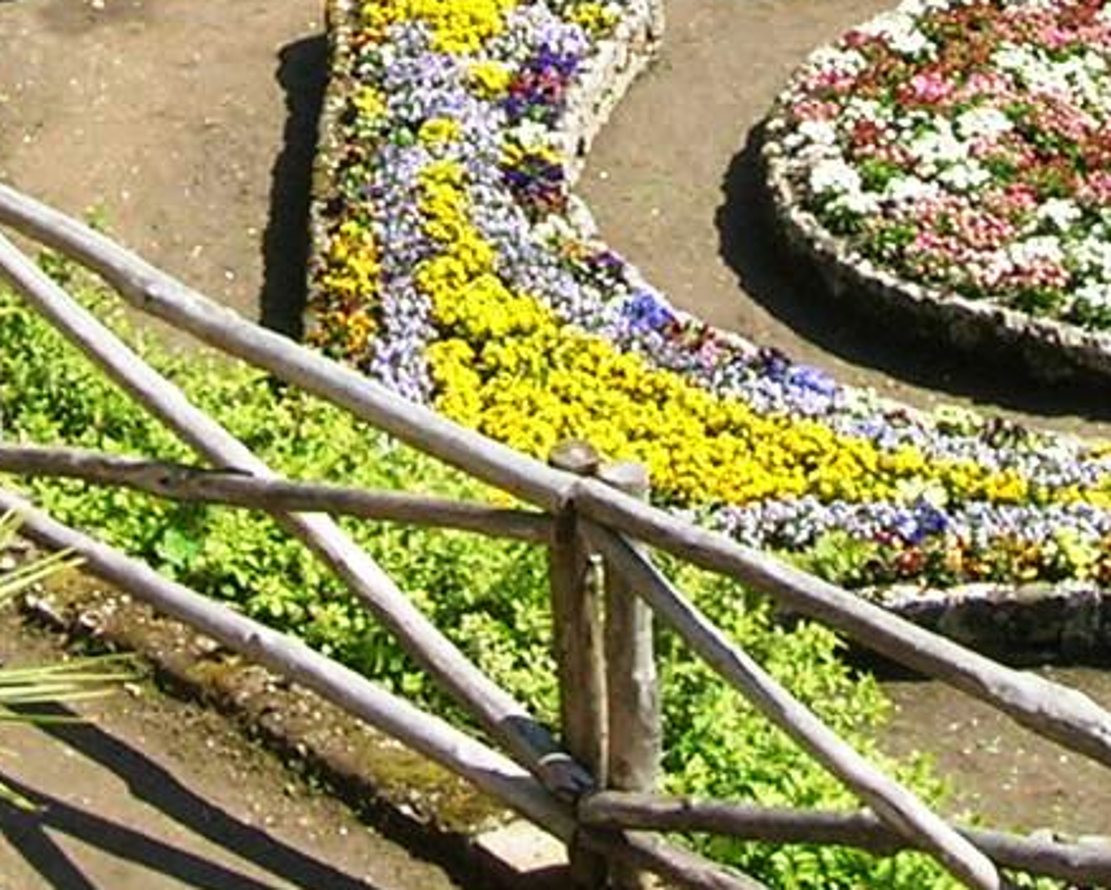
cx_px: 510
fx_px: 5100
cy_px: -423
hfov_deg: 12.4
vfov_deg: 9.7
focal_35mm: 155
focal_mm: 5.7
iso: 50
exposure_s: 1/193
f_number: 4.9
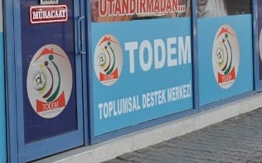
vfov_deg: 13.0
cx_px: 95
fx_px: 706
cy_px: 1
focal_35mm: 99
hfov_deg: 21.0
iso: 200
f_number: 6.3
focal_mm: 32
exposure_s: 1/160
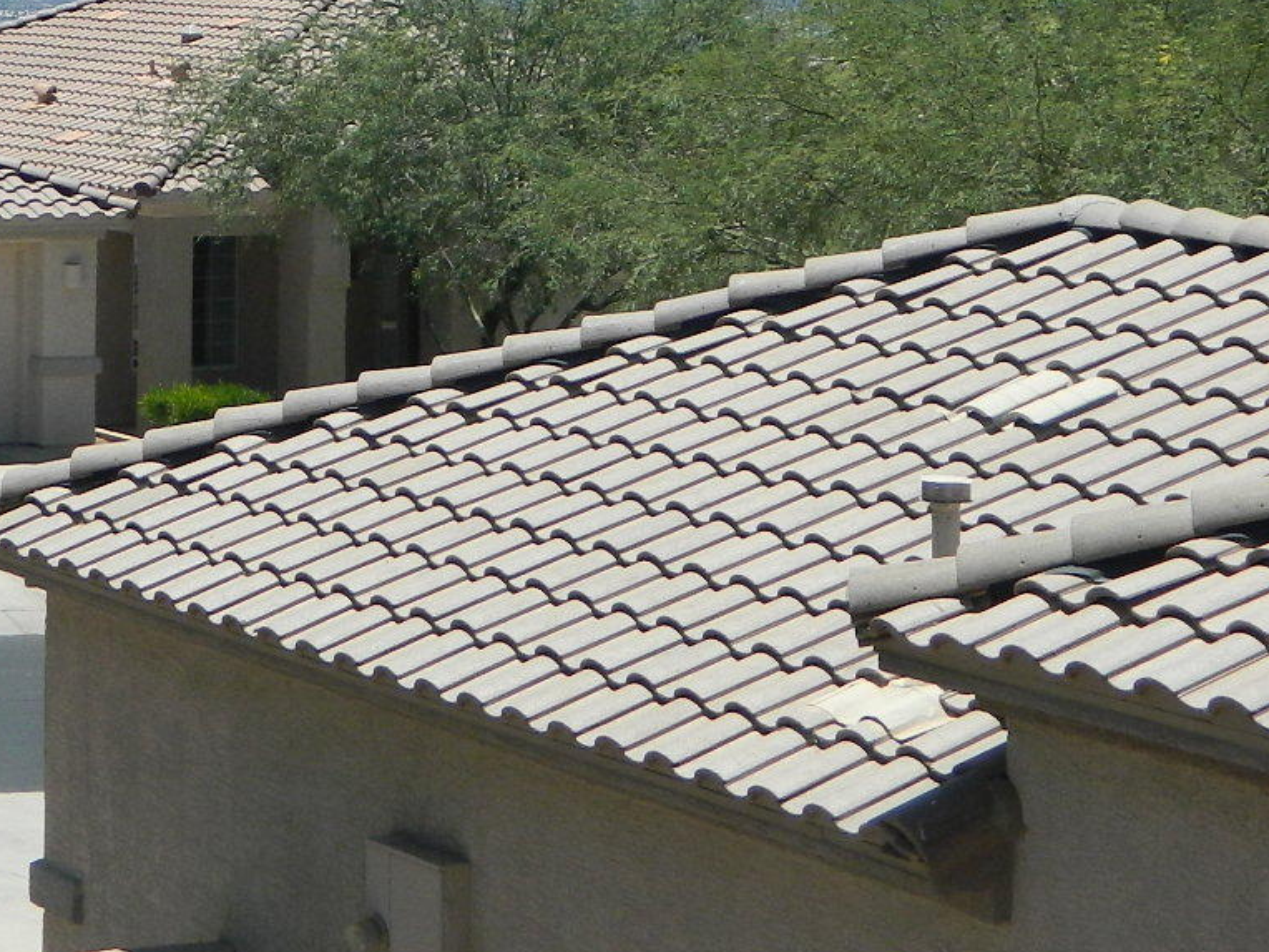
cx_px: 168
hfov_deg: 15.5
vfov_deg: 11.6
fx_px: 4619
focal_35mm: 126
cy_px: -100
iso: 110
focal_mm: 8.4
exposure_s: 1/200
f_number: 10.2
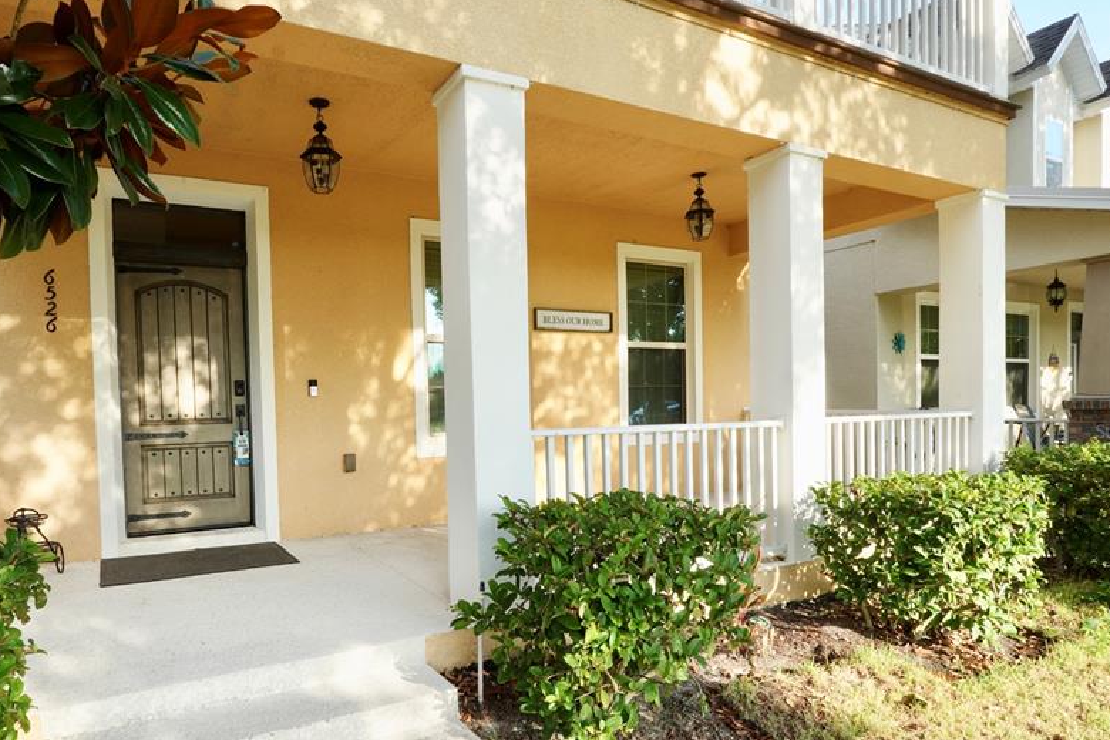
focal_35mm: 22
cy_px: 431
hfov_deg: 78.6
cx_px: 448
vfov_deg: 57.7
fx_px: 668
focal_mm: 11
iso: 160
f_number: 16
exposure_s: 1/30
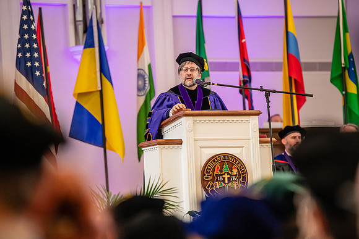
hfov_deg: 11.1
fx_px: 1845
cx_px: 180
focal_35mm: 185
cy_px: 120
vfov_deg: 7.4
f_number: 3.5
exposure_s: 1/160
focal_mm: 185
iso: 2500
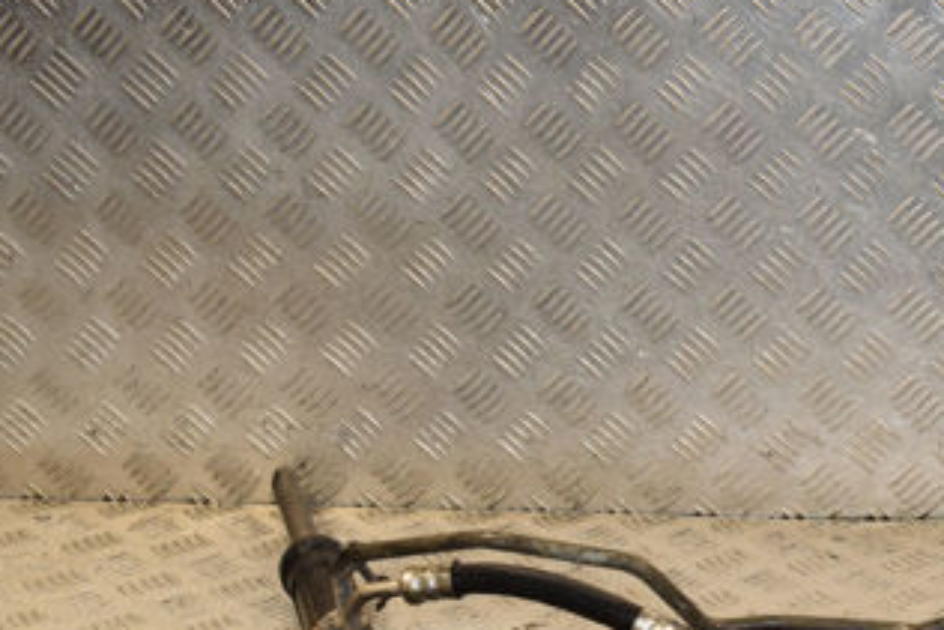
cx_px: 839
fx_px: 2387
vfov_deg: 15.0
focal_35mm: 91
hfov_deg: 21.9
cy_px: 355
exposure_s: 1/200
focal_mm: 30
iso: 800
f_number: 6.3
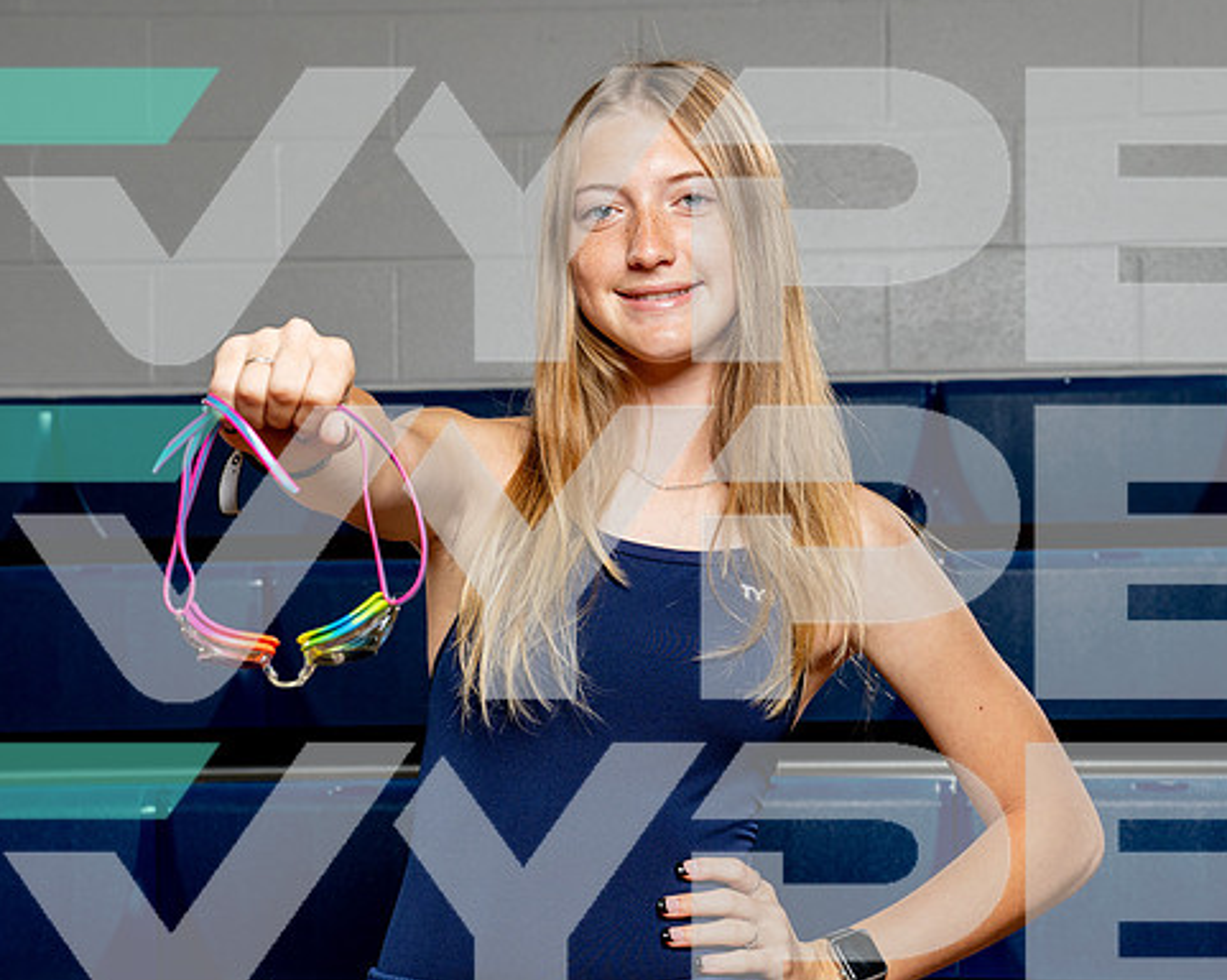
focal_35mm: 91
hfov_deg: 21.0
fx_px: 3302
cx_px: 648
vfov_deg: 16.9
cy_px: 554
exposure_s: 1/250
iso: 320
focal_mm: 69
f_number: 8
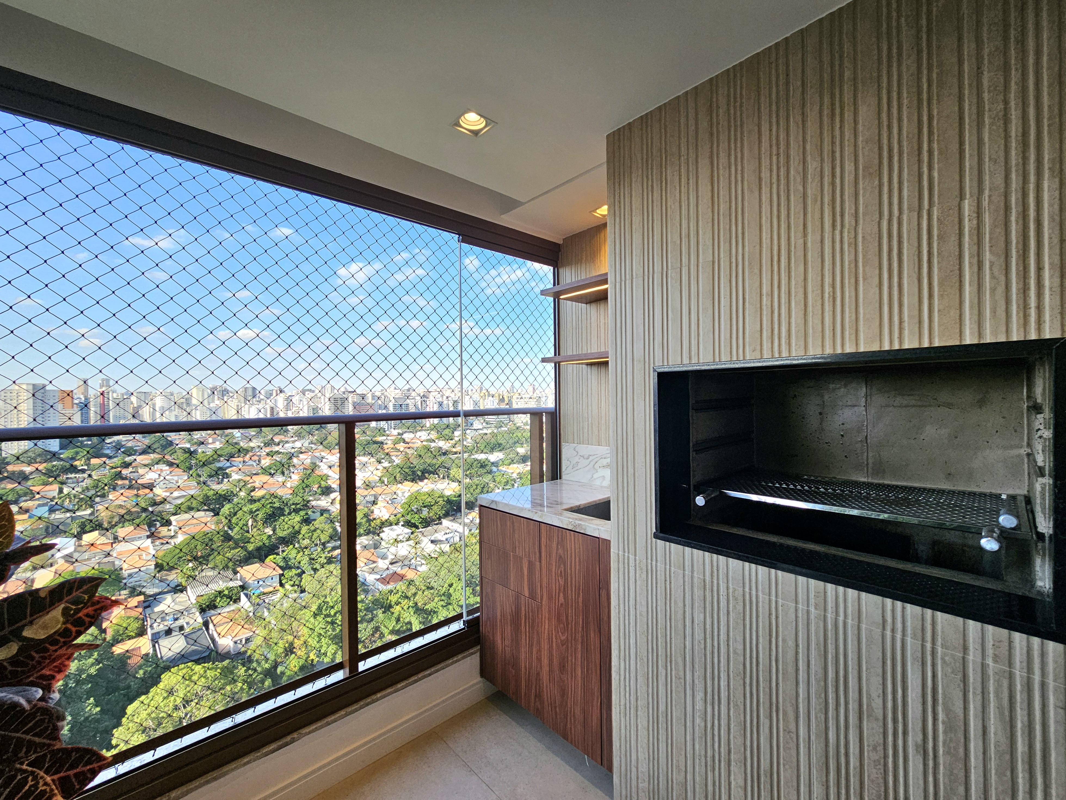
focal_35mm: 13
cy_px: 400
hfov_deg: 106.2
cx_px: 533
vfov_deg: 89.9
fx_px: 400
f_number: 2.2
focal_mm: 2.2
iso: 50
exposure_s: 1/476
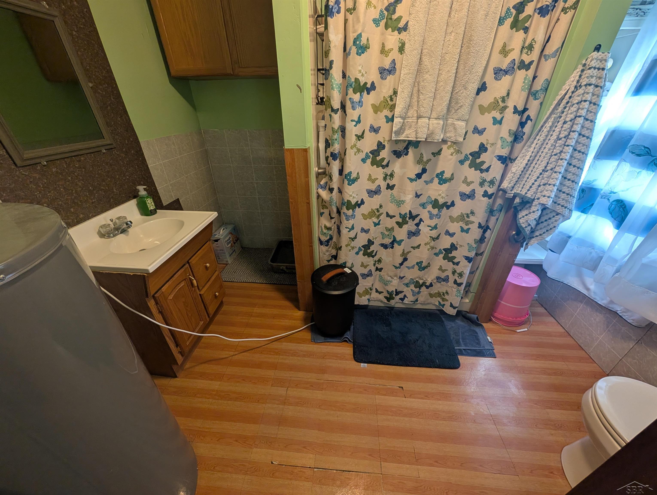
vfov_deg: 94.6
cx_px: 328
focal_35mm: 12
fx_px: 228
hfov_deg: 110.5
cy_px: 248
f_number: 1.7
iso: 89
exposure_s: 1/60
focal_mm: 2.02
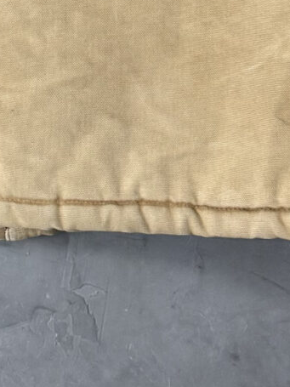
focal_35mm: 135
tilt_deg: -81.1
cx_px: -38
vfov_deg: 12.8
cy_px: -373
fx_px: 1509
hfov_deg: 10.8
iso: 160
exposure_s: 1/60
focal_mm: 6.76
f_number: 1.78
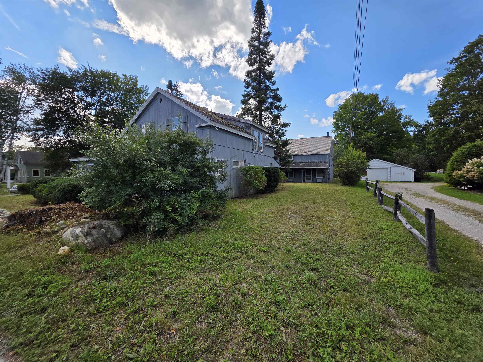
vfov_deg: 89.9
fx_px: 181
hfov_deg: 106.2
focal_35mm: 13
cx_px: 242
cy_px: 181
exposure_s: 1/1737
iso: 40
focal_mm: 2.2
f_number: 1.9
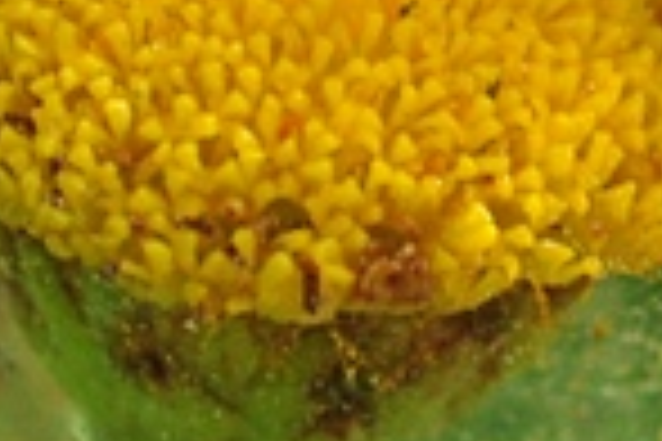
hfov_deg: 3.7
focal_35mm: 552
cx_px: 261
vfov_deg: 2.5
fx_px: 10150
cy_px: -747
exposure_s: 1/250
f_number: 13
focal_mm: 60
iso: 320
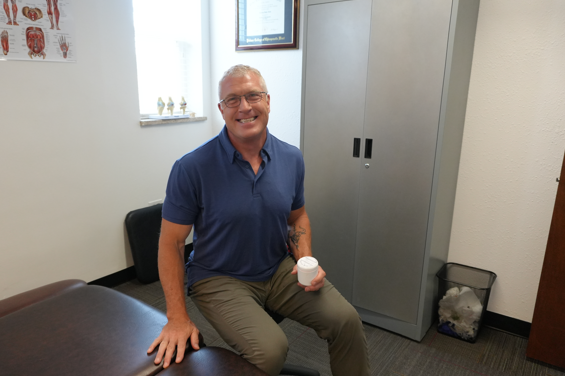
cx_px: 259
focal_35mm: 27
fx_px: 424
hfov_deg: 67.3
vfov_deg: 47.9
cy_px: 199
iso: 1600
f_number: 4
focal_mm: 16
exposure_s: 1/160
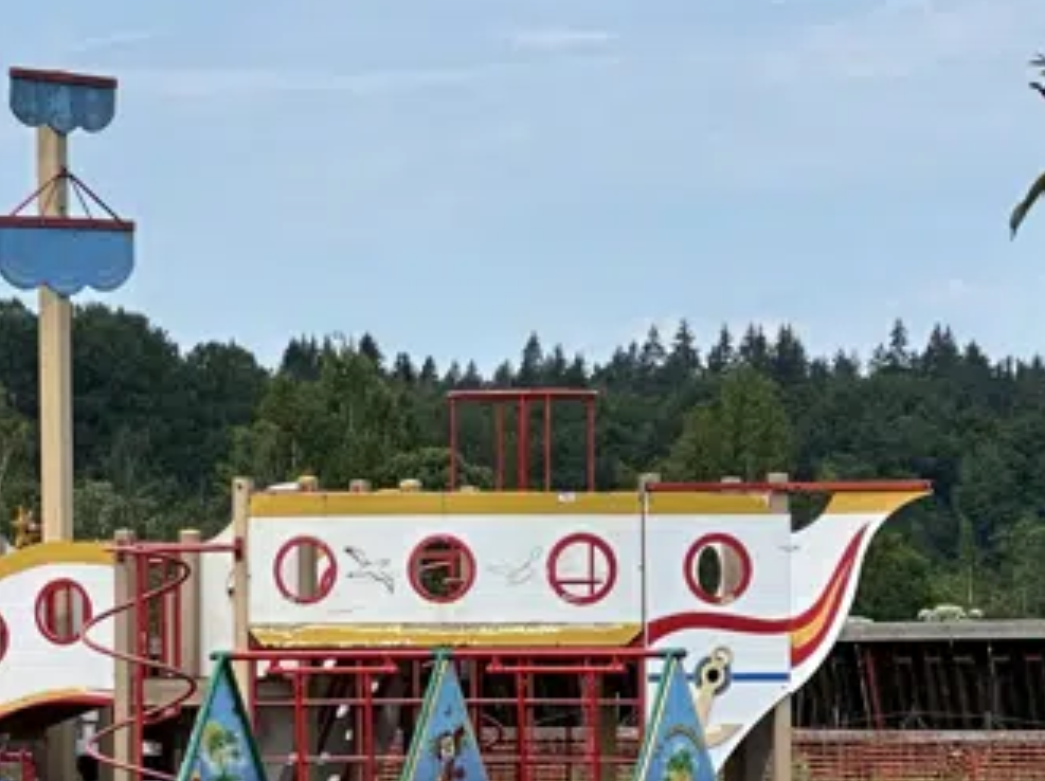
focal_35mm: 240
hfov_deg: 8.2
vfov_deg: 6.2
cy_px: 432
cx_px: -130
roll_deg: +0.3
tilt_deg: +1.3
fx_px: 7237
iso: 32
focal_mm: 9
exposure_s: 1/732
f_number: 2.8
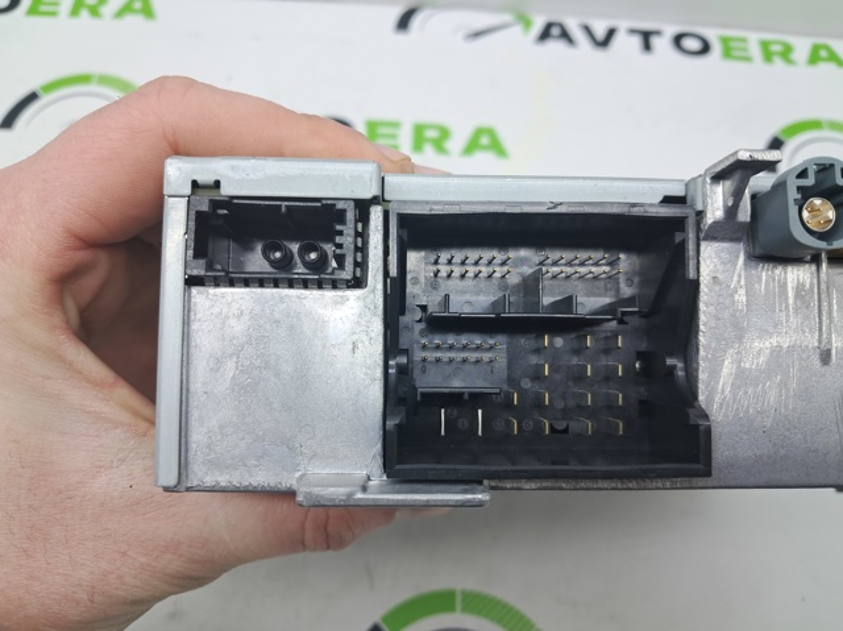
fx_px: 657
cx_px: 422
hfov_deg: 65.4
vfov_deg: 51.3
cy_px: 316
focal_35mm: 27
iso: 50
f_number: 1.8
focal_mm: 4
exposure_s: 1/60
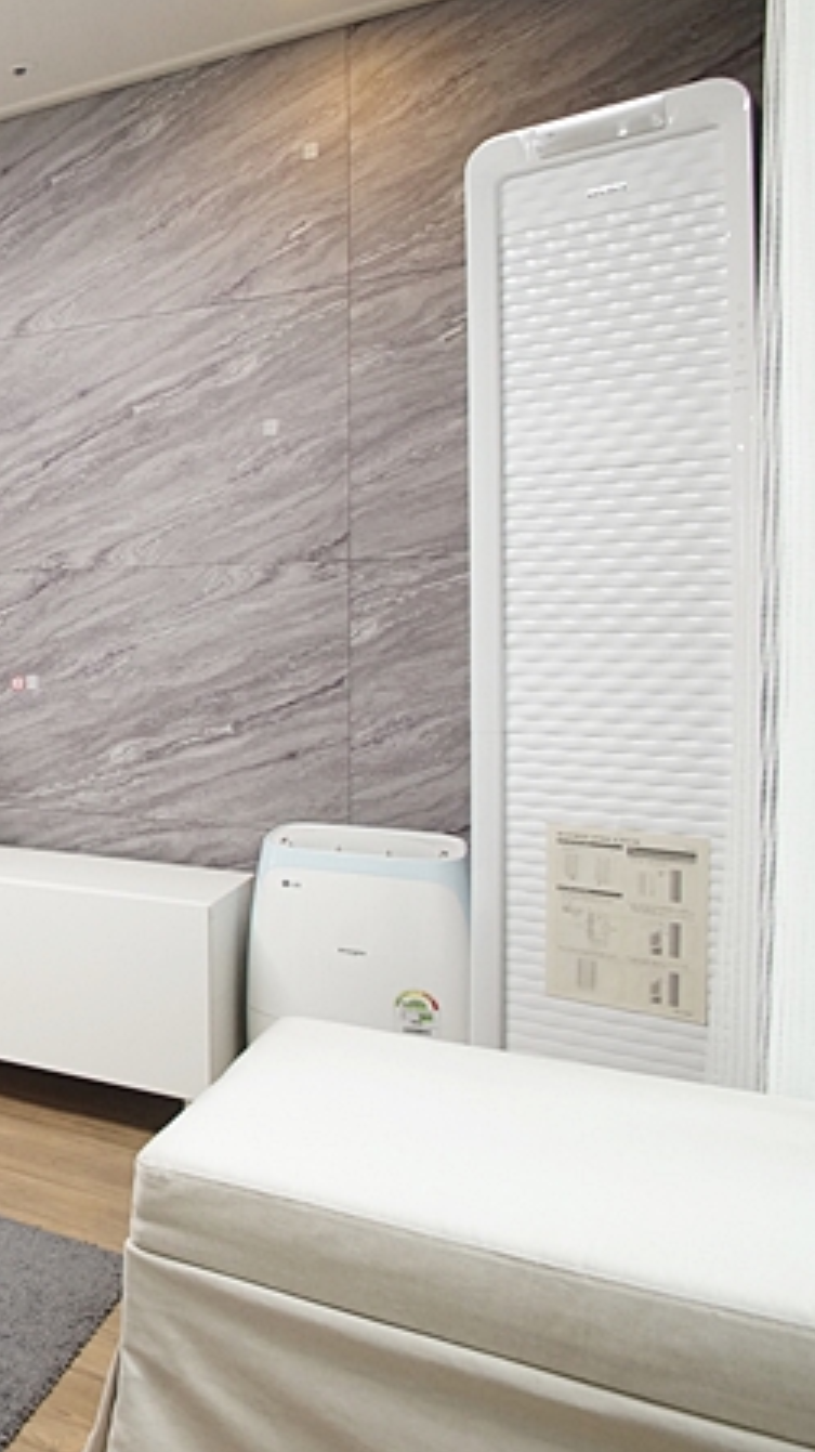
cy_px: 646
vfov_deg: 62.6
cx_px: -477
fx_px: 1190
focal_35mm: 31
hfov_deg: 25.5
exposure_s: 1/25
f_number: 9
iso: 800
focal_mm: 11
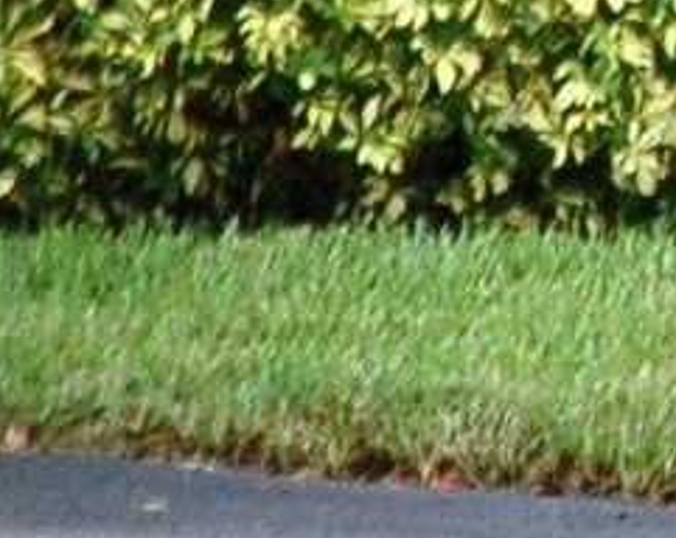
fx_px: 20374
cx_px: 2011
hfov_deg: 1.9
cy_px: -370
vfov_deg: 1.5
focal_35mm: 1020
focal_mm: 116
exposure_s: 1/25
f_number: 6
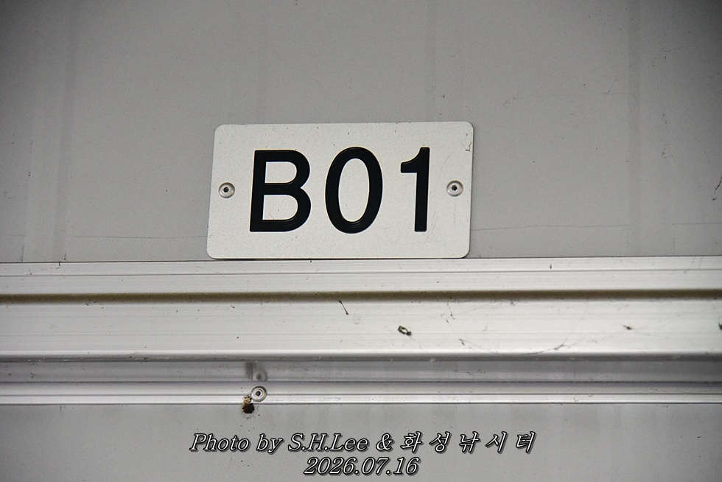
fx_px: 2407
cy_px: 241
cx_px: 361
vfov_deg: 11.4
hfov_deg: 17.1
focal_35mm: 120
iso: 4000
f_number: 4
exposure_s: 1/2000
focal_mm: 120
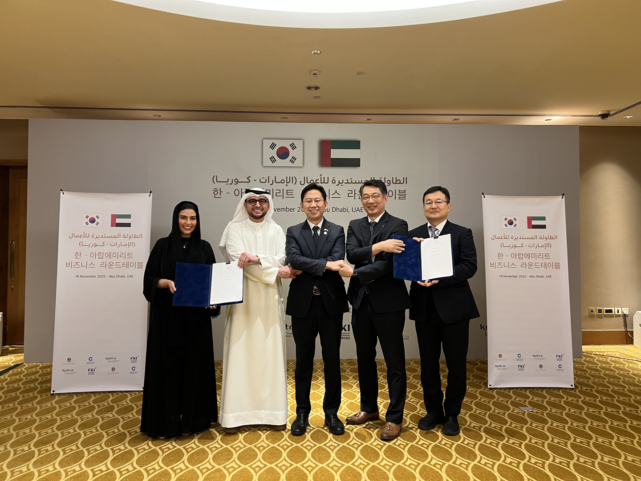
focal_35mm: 26
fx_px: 481
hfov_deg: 67.3
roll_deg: +0.5
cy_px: 240
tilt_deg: +1.9
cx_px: 320
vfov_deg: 53.1
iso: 200
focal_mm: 5.7
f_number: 1.5
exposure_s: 1/50
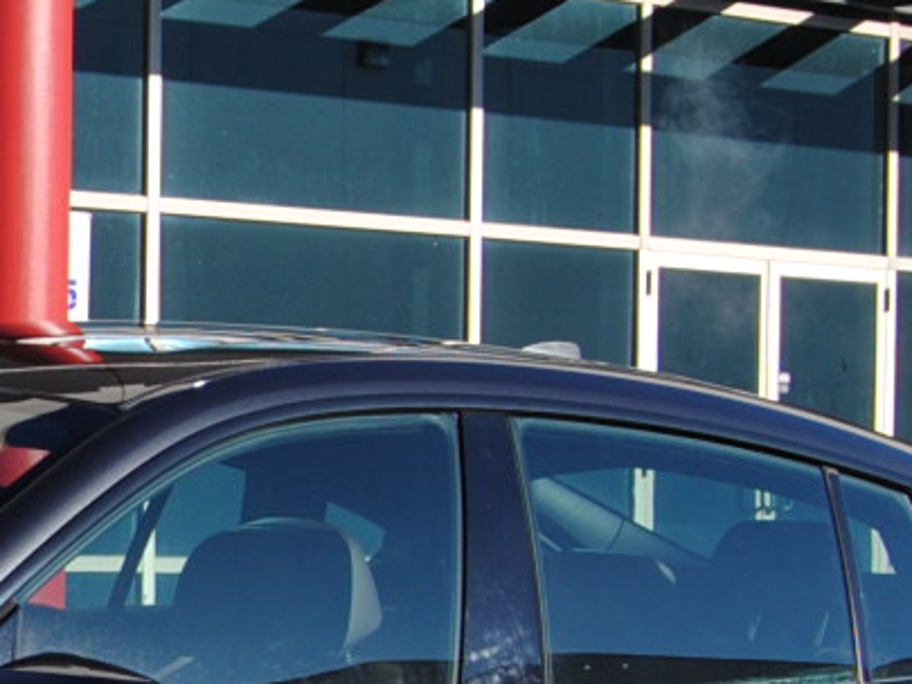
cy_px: 592
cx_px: -450
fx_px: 3637
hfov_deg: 13.5
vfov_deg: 10.7
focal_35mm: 138
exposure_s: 1/250
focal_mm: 20
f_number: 8
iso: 100
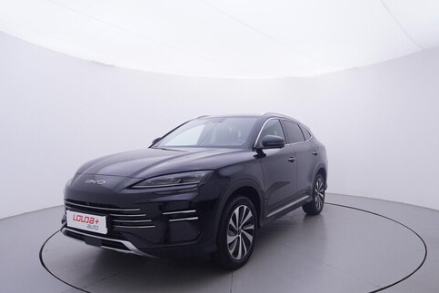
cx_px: 243
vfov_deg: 50.3
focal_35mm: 26
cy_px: 163
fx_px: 312
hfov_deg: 70.0
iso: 200
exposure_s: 1/80
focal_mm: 15
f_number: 5
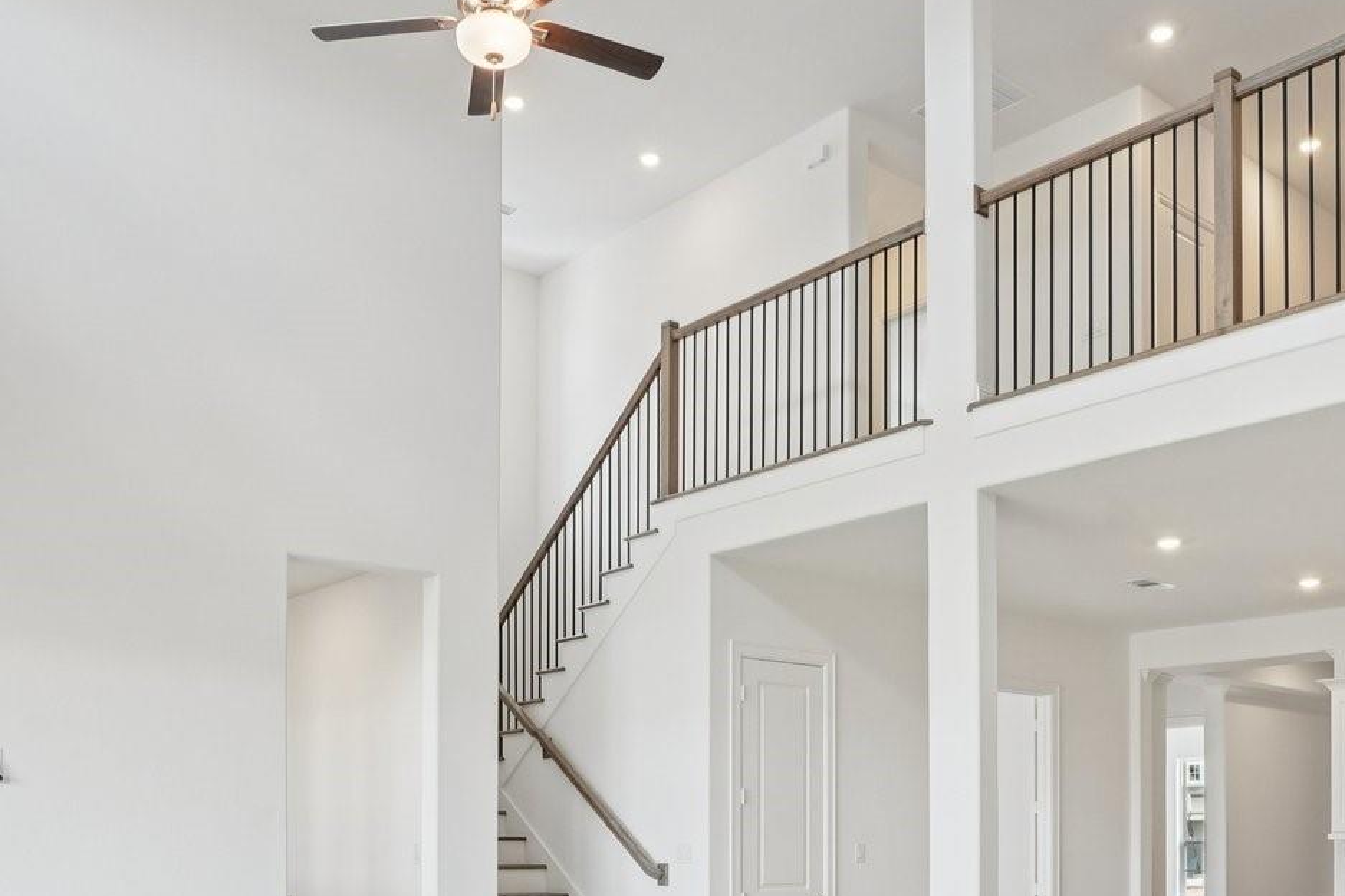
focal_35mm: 35
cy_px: 826
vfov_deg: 35.4
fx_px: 1308
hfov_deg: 54.4
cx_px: 690
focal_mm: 16
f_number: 8
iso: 400
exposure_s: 1/45
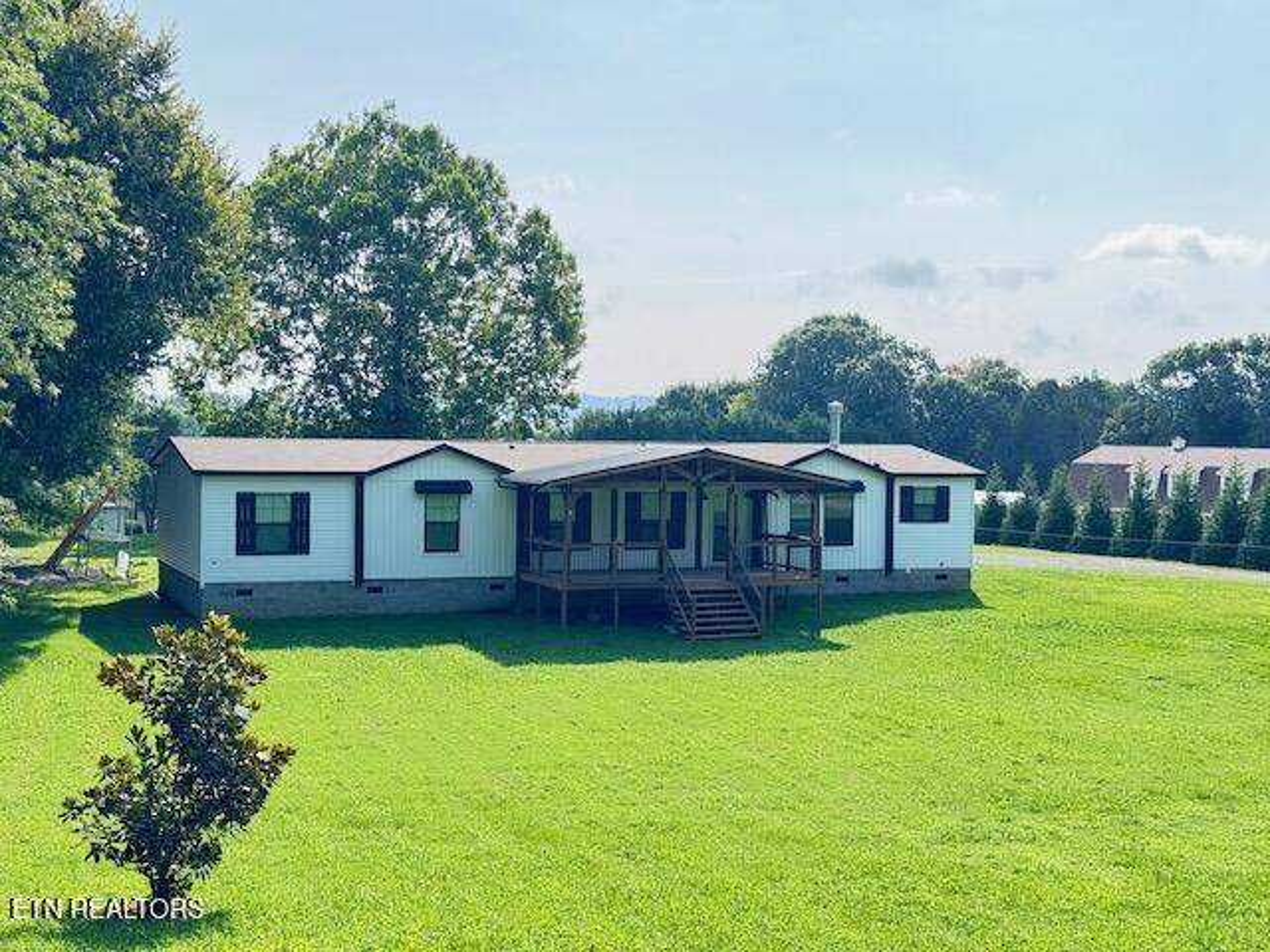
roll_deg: -1.2
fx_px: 1761
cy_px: 476
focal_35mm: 48
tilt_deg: -2.3
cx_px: 635
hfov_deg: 39.7
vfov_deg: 30.3
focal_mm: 6.76
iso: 64
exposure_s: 1/865
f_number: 1.78
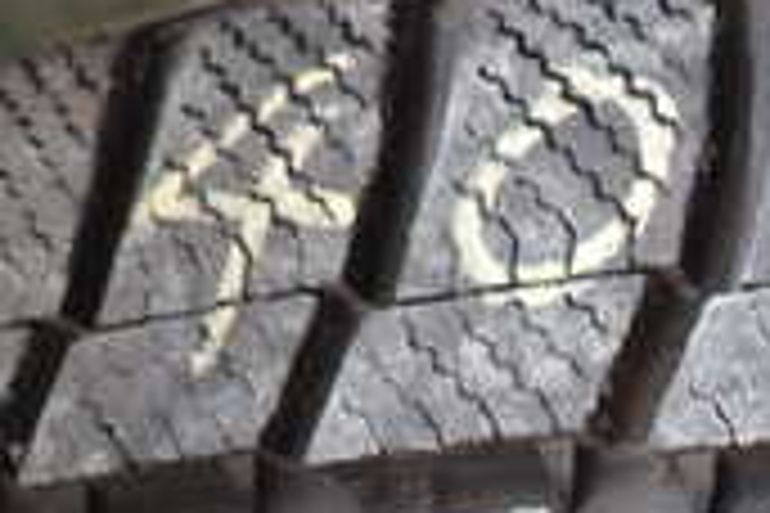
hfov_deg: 20.1
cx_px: 1063
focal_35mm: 91
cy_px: 747
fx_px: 1946
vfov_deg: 14.1
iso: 125
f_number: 2
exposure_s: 1/60
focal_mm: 4.5
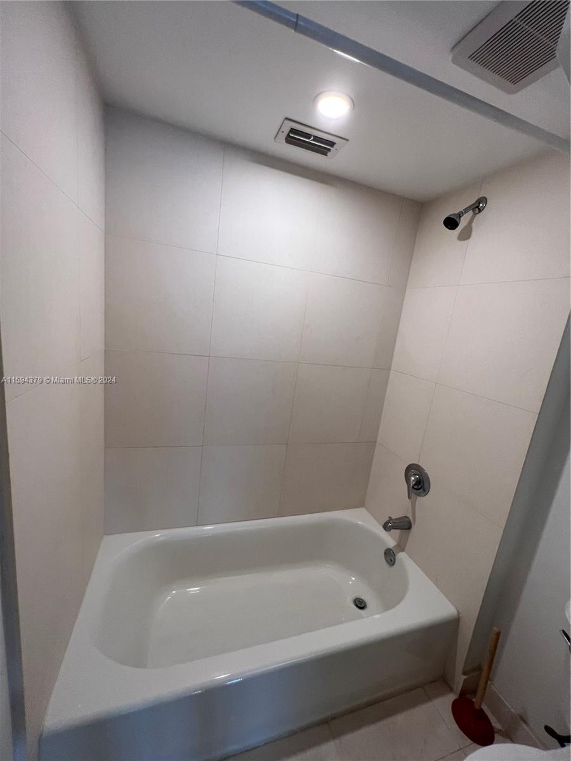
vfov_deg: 106.2
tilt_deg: -10.5
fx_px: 286
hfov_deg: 89.9
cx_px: 286
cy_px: 380
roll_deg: -7.0
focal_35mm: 13
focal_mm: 1.57
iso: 100
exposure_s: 1/63
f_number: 1.8
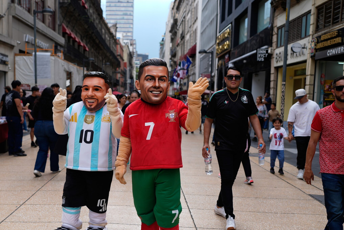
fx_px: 420
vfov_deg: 30.4
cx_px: 135
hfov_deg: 44.2
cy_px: 137
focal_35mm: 44
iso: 125
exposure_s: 1/1600
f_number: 2.8
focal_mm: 35
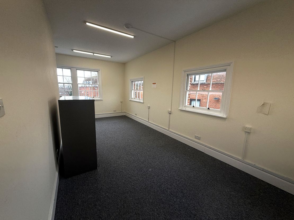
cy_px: 110
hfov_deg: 102.1
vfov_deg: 85.7
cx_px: 147
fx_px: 119
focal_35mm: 14
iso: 50
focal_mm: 2.22
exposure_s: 1/233
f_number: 2.2
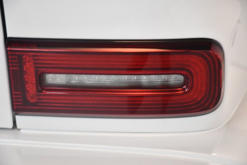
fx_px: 768
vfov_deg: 12.2
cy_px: 82
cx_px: 124
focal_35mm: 112
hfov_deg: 18.3
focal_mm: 75
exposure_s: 1/60
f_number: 5
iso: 3600
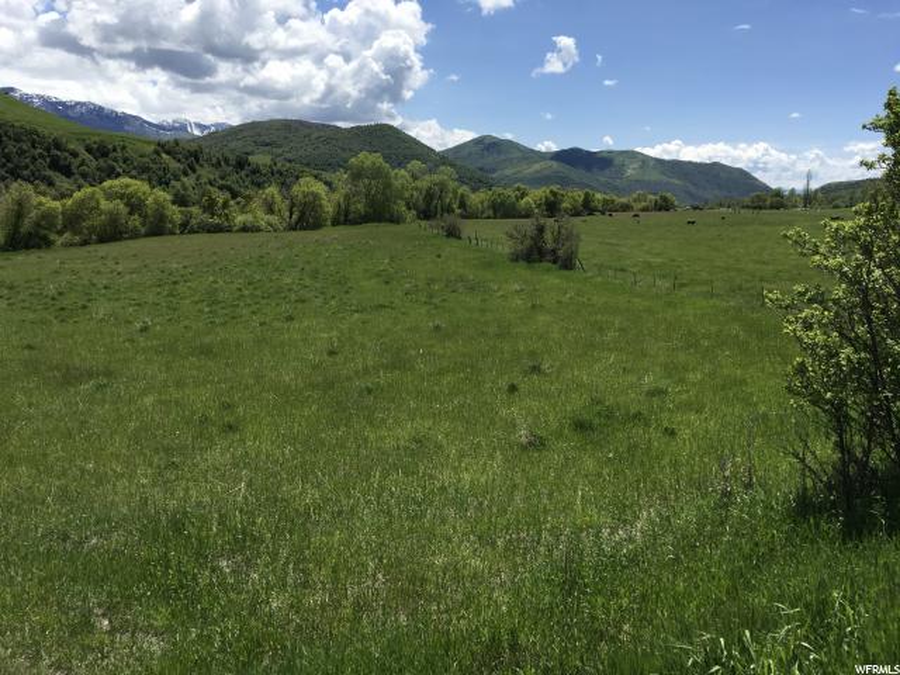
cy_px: 338
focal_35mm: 29
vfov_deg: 48.2
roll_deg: -1.6
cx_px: 450
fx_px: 754
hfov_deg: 61.7
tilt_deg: -9.0
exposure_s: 1/2079
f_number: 2.2
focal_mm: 4.15
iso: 25
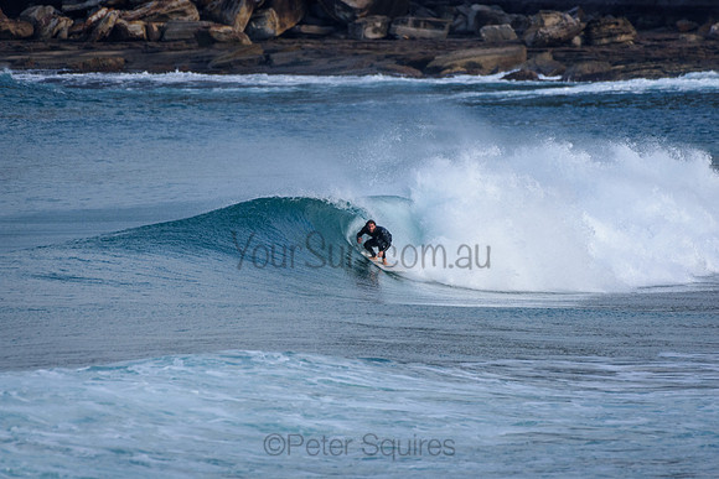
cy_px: 240
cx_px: 360
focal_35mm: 750
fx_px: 14982
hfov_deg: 2.7
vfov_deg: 1.8
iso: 450
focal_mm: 500
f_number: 5.6
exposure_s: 1/2000
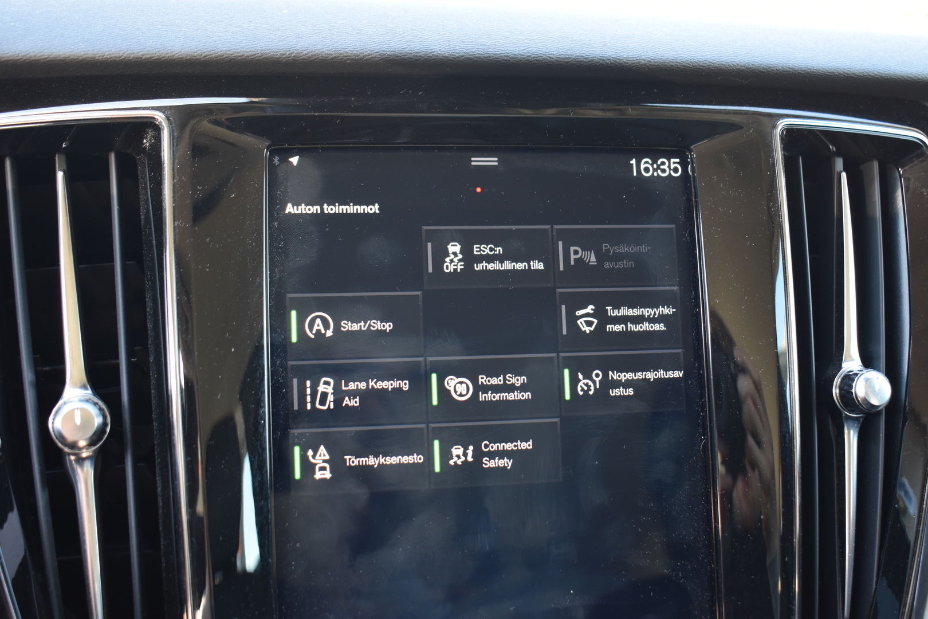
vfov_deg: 34.2
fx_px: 1005
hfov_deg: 49.6
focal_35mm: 39
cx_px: 464
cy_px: 310
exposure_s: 1/60
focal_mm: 26
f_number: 4
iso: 560
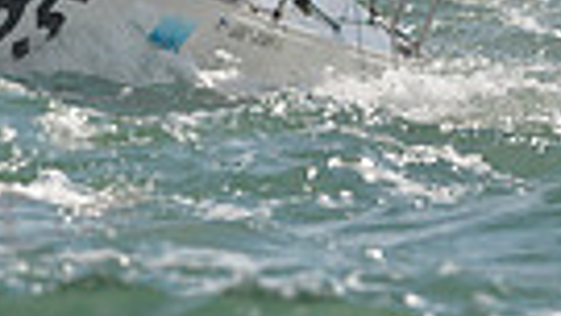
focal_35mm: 1534
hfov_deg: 1.4
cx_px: 362
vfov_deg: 0.8
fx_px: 22823
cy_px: -434
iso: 280
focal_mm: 340
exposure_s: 1/2500
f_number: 6.3
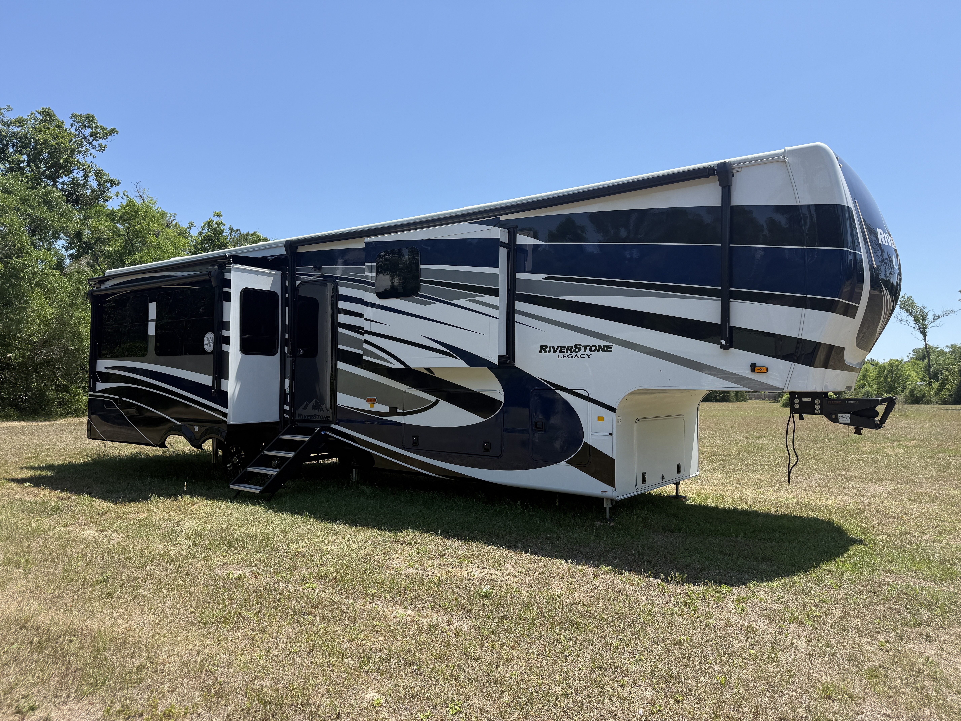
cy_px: 360
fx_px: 666
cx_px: 480
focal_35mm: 24
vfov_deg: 56.8
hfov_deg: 71.6
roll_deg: -0.5
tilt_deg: +3.2
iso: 80
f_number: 1.78
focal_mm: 6.76
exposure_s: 1/3279
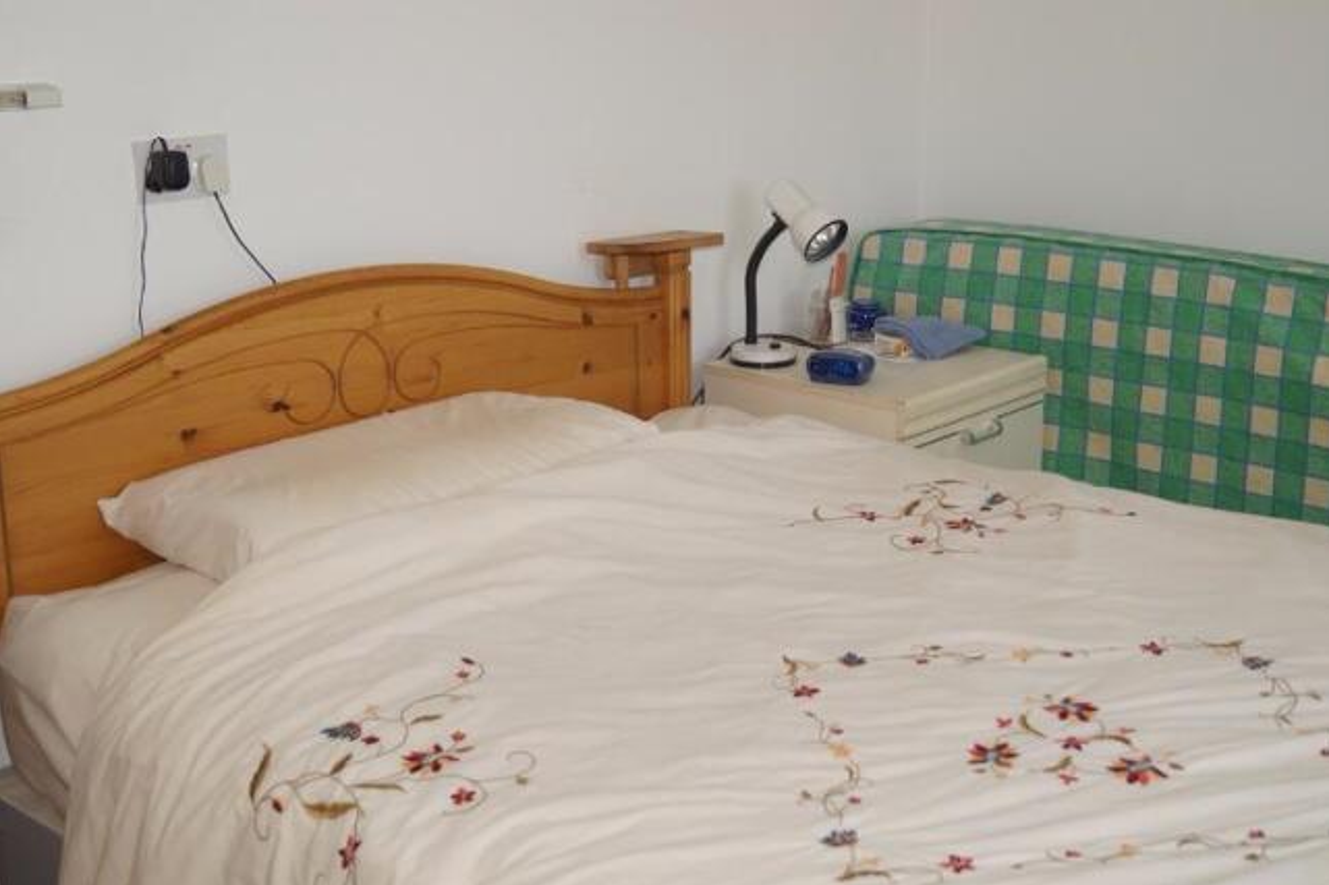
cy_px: 450
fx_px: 1698
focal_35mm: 46
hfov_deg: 42.8
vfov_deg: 29.2
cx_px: 678
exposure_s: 1/160
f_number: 4.5
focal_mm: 30
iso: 100
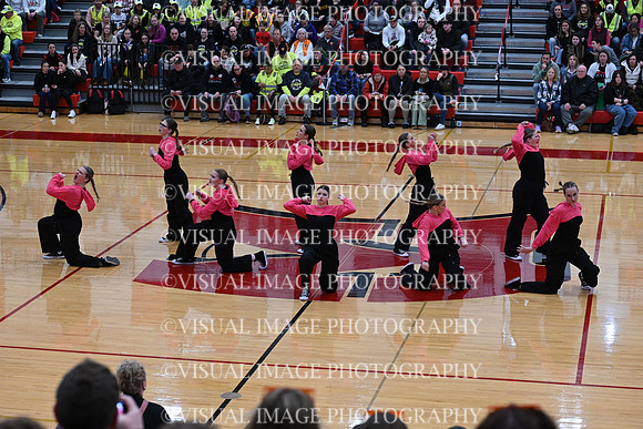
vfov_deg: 16.9
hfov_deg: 25.1
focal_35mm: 81
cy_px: 214
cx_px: 322
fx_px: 1447
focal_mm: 81
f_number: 4
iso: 4000
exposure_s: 1/400
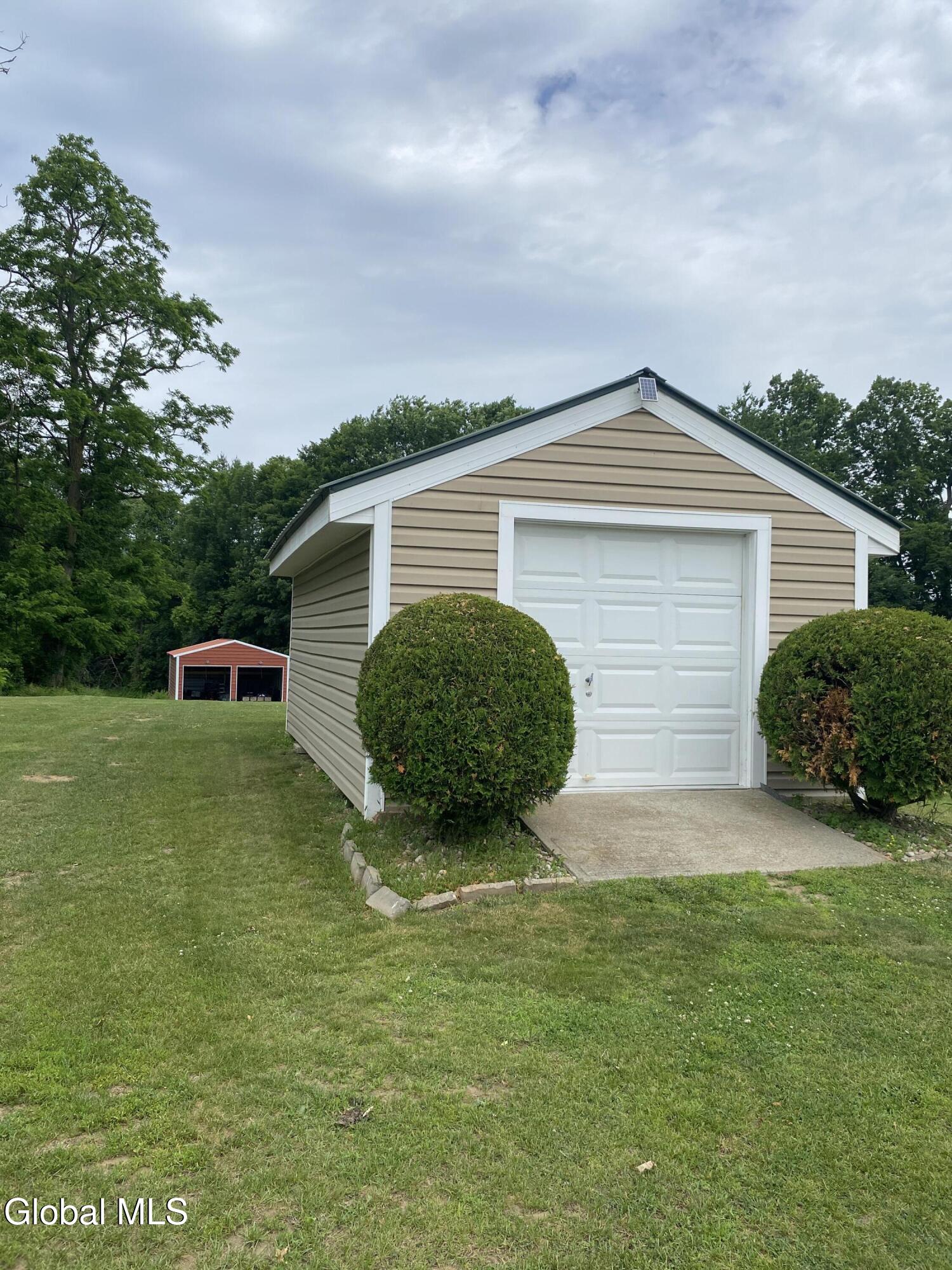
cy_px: 635
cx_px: 476
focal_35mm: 26
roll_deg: -0.4
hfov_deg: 53.1
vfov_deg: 67.3
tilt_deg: +0.8
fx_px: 953
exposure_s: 1/3497
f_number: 1.8
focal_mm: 4.25
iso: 32
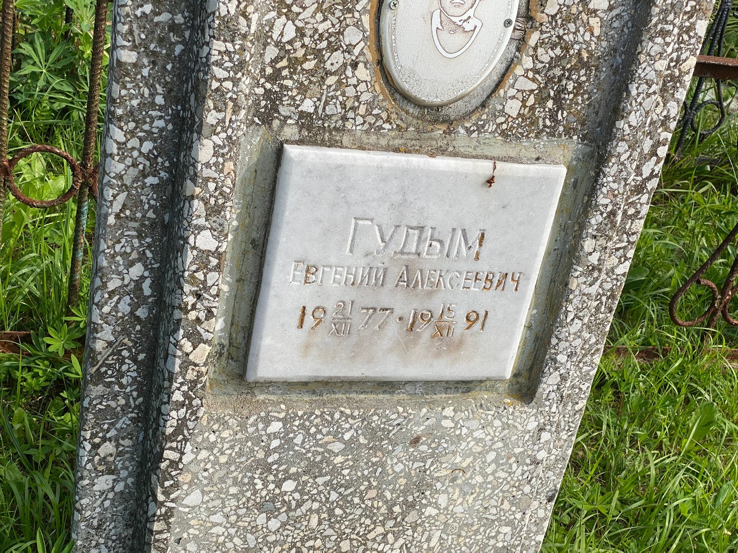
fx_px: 1109
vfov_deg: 28.0
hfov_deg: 36.8
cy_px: 276
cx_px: 369
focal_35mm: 52
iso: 20
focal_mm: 6
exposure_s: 1/666
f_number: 2
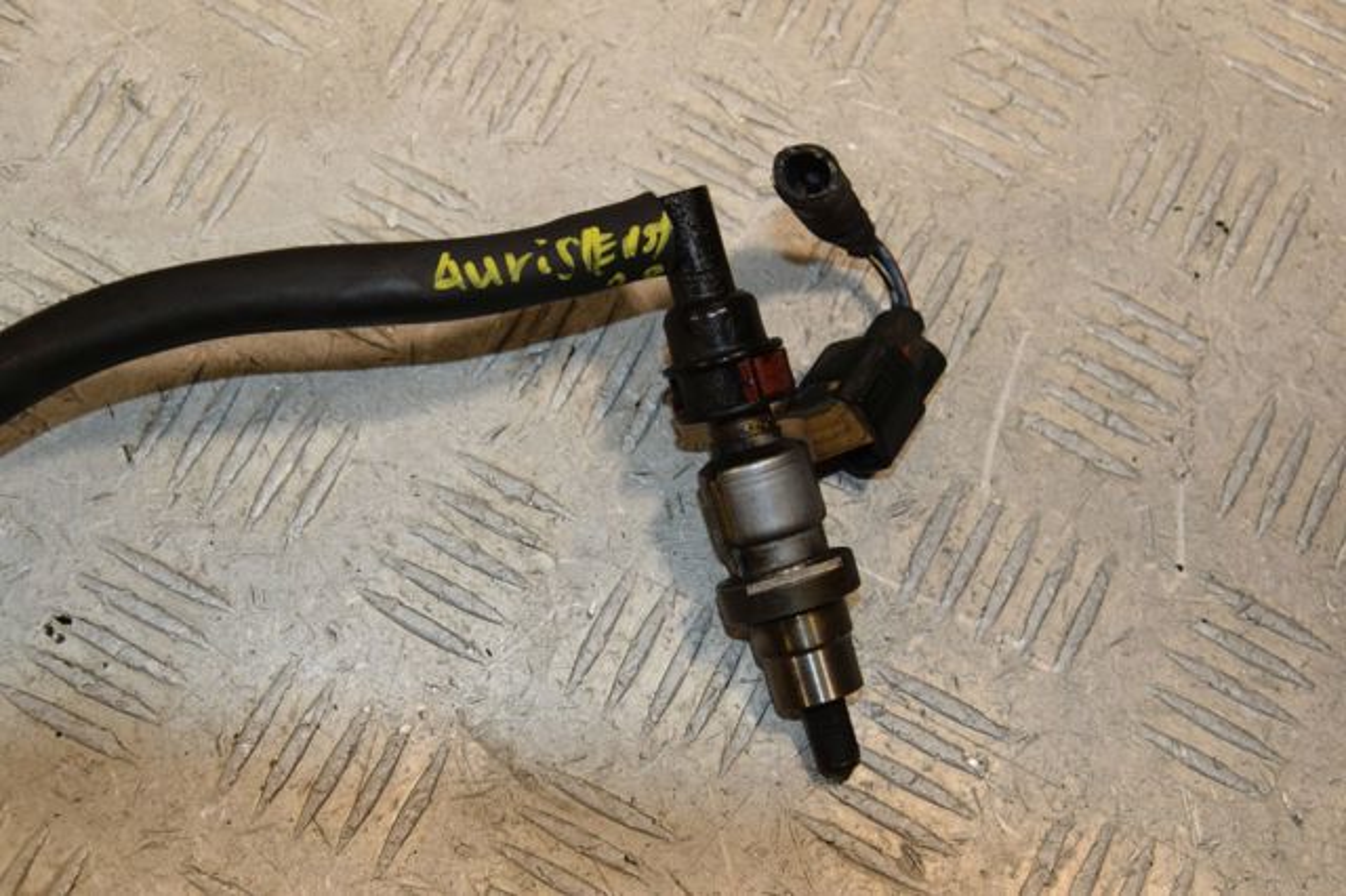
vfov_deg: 18.2
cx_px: 673
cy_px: 448
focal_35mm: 75
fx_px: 2803
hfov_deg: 27.0
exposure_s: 1/200
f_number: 8
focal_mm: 50
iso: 800
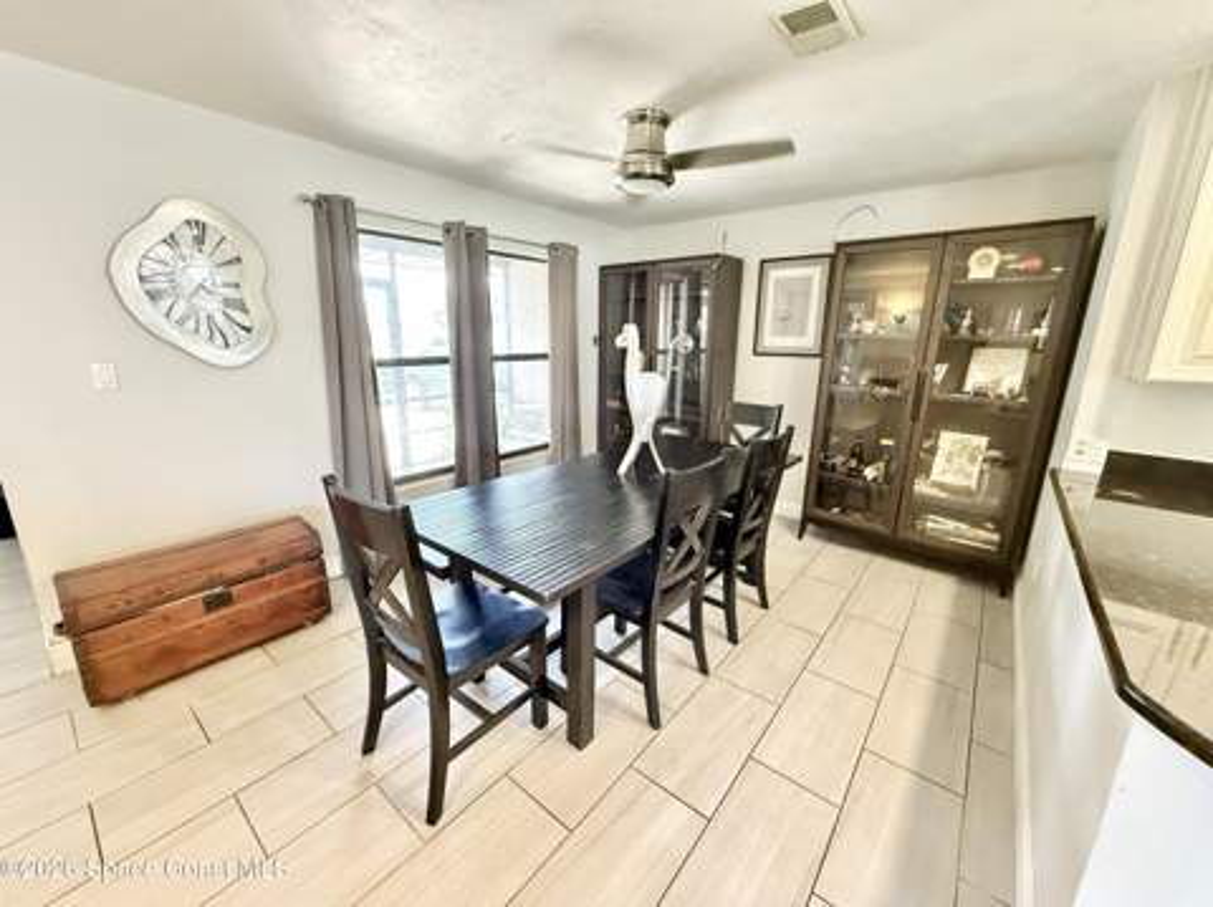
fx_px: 490
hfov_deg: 102.1
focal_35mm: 14
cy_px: 454
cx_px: 606
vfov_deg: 85.6
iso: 1000
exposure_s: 1/60
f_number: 2.2
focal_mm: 2.22
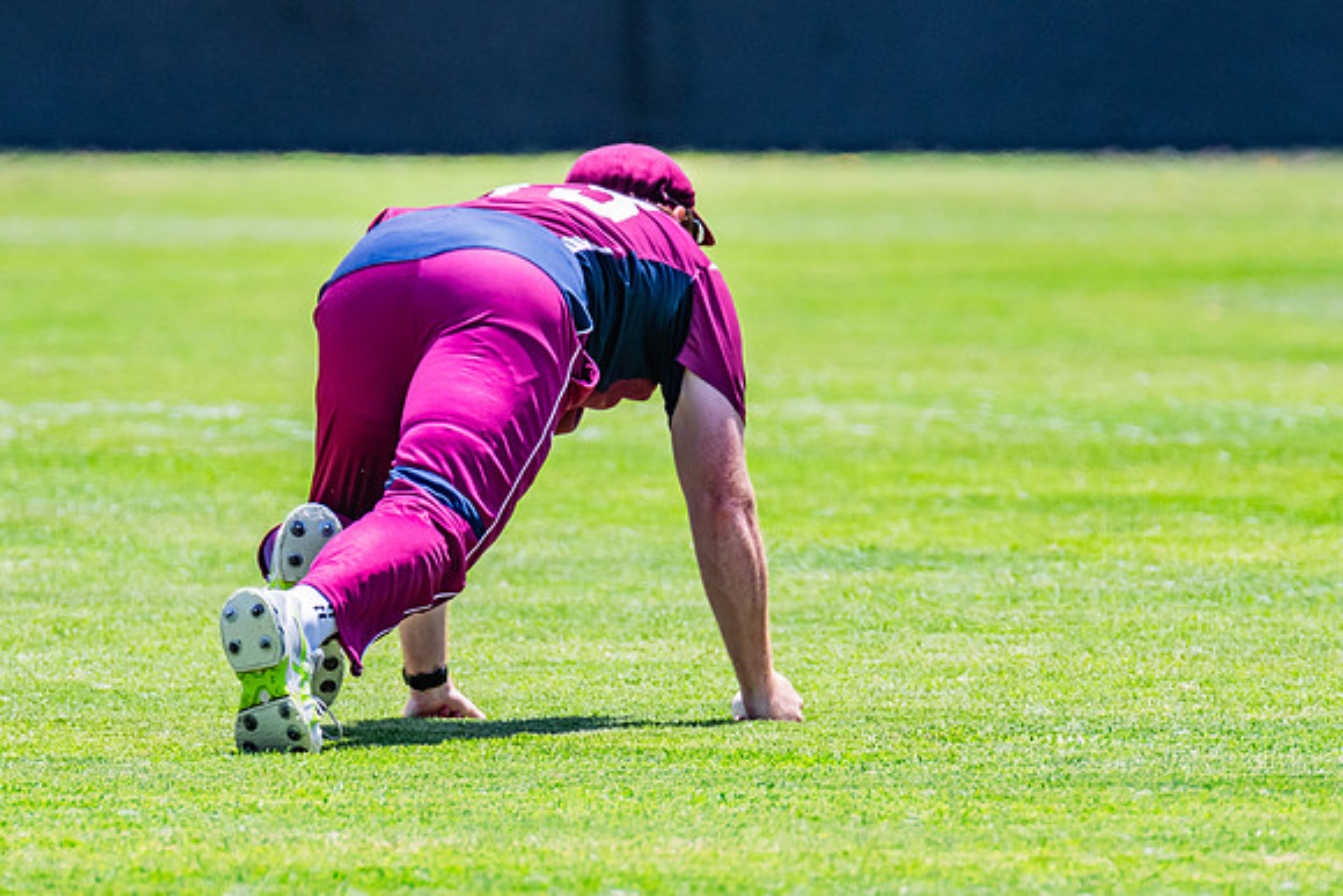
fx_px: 34169
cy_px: 456
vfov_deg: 1.5
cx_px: 611
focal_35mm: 916
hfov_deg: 2.3
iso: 800
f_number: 10
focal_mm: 600
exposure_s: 1/1000
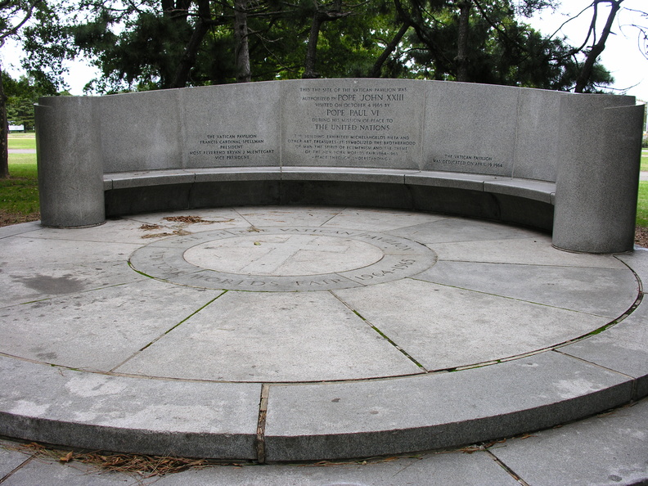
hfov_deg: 52.6
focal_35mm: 35
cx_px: 324
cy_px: 243
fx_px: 655
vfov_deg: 40.7
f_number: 3.6
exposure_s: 1/65.1
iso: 50
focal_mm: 8.9
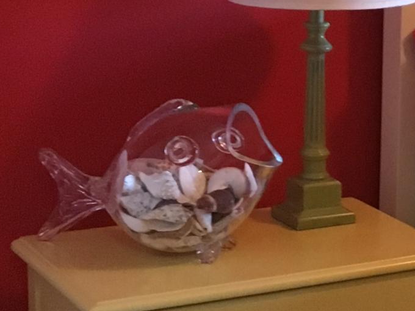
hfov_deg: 14.1
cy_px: 100
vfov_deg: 11.6
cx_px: 681
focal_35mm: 128
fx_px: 1535
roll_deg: -2.3
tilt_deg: -9.9
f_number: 2.2
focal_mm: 4.15
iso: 200
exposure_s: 1/24
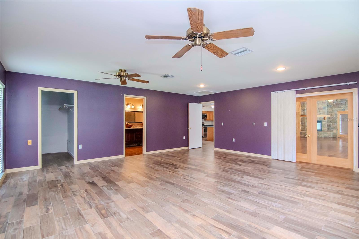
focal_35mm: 16
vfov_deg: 72.0
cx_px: 180
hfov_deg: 95.0
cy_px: 120
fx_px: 164
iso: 1250
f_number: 4
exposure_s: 1/100
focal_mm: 11
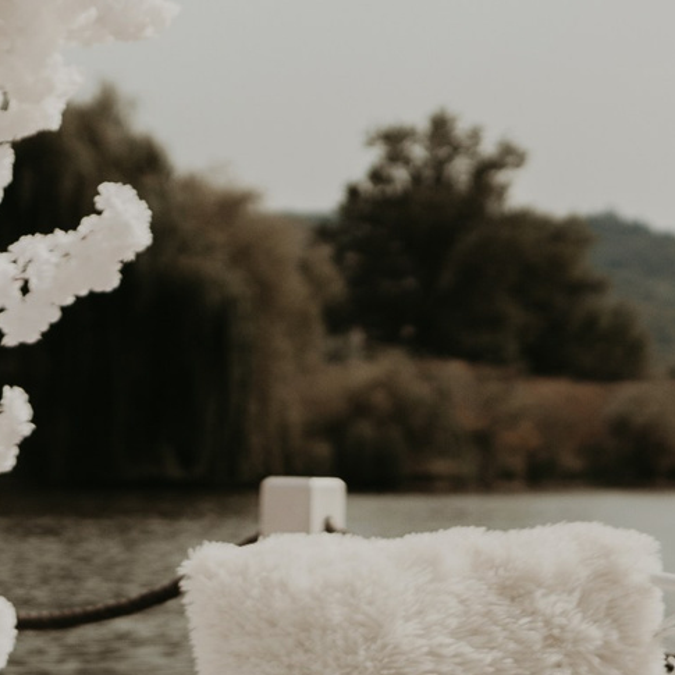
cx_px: -129
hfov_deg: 10.9
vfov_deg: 10.6
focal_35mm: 157
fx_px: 3464
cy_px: -456
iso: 100
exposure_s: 1/4000
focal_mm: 35
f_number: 2.8
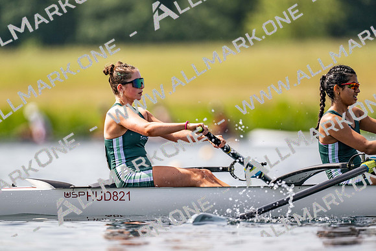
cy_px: 126
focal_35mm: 600
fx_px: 6268
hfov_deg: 3.4
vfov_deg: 2.3
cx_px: 188
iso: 200
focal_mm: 600
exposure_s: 1/2500
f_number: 4
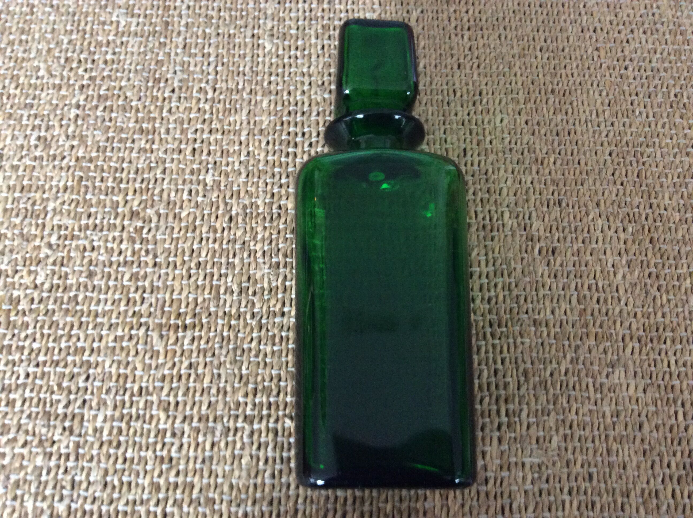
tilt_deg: -70.4
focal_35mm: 32
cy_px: 259
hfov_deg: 56.9
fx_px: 640
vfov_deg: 44.1
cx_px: 346
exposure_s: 1/25
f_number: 2.4
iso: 320
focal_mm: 3.3
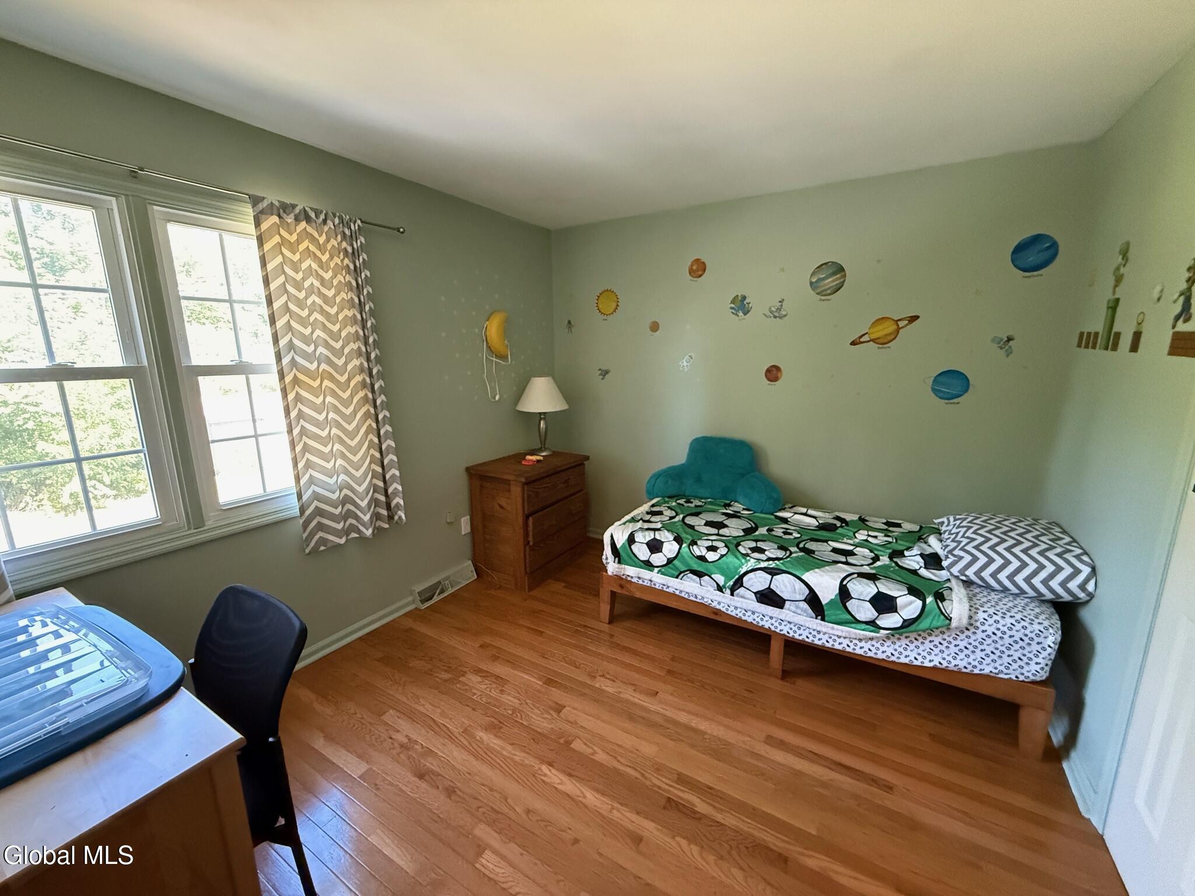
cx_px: 598
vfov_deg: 85.7
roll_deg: +0.3
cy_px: 448
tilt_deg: -10.8
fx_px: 483
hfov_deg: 102.1
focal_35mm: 14
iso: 800
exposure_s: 1/59
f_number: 2.2
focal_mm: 2.22
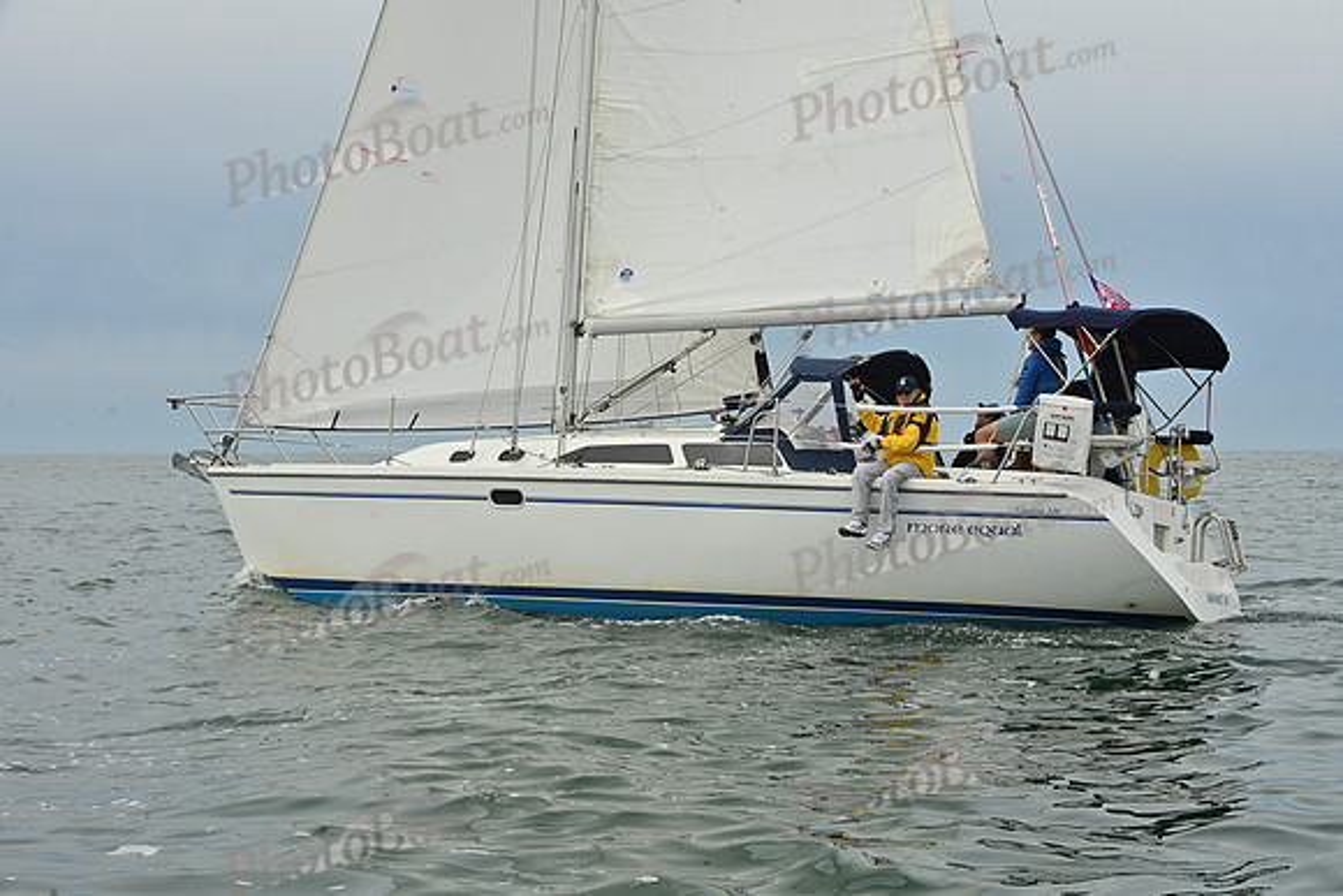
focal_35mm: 70
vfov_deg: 19.5
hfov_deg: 28.8
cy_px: 448
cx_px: 672
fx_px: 2612
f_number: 11
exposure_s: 1/800
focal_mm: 70
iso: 320
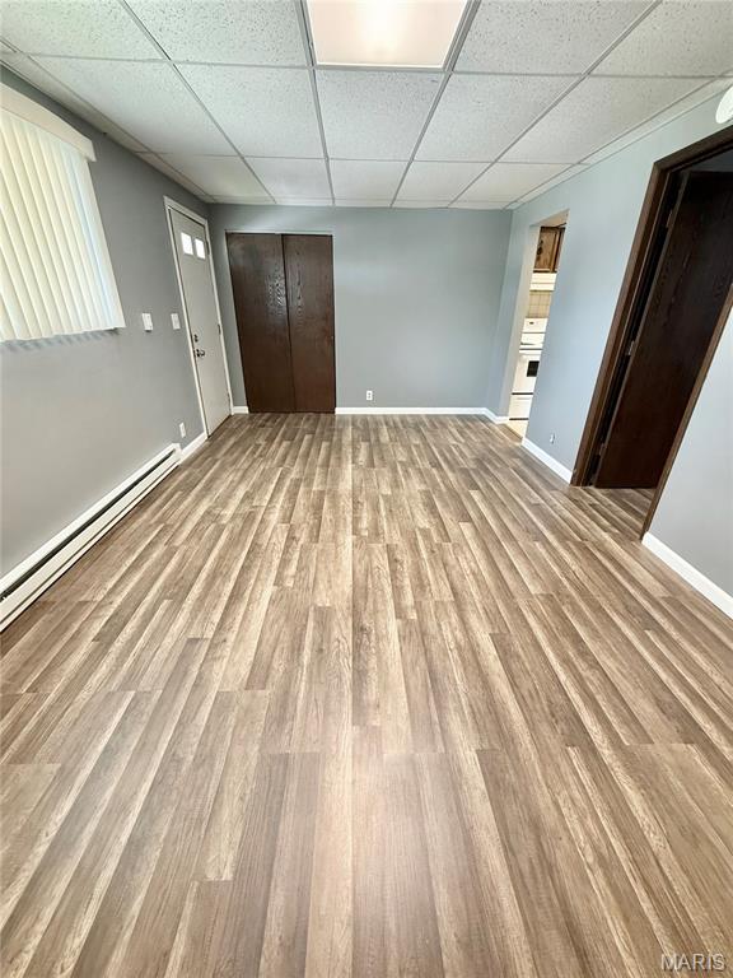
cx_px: 366
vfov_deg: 102.1
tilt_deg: -24.2
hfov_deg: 85.7
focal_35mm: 14
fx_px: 395
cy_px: 489
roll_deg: -1.1
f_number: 2.2
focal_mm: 2.22
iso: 320
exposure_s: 1/60
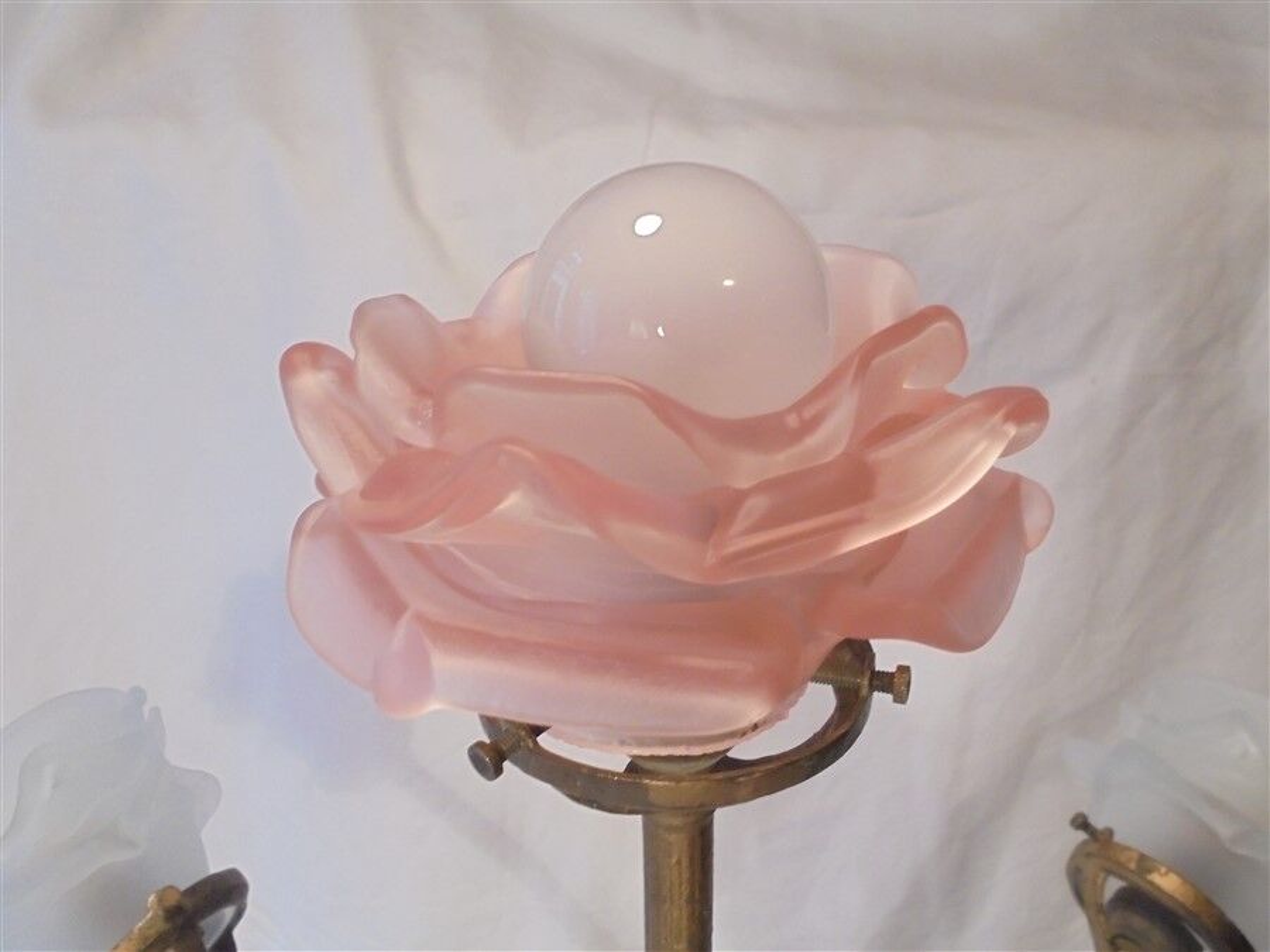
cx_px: 635
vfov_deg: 41.8
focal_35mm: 34
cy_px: 476
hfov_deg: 54.0
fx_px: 1247
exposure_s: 1/20
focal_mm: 6.1
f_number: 4
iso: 400
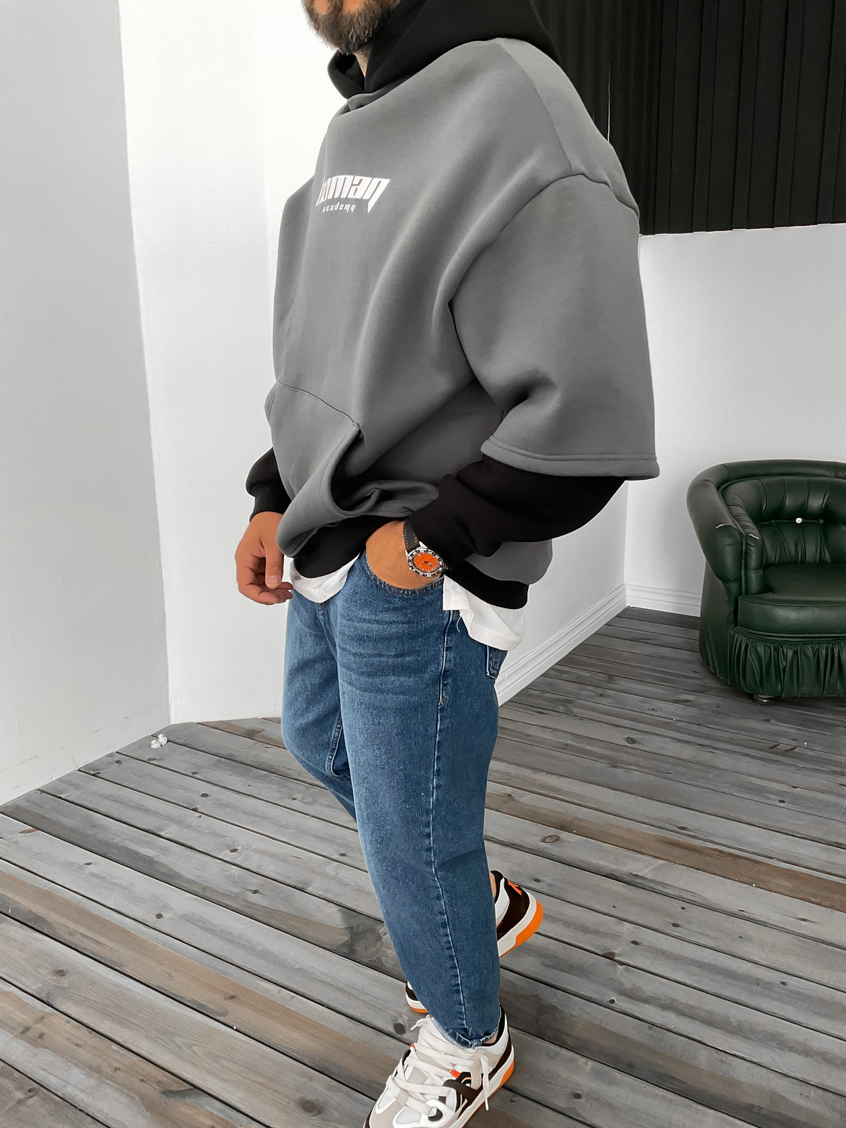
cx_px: 423
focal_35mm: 29
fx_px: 945
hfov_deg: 48.2
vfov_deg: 61.7
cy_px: 564
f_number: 1.8
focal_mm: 3
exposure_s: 1/120
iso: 64
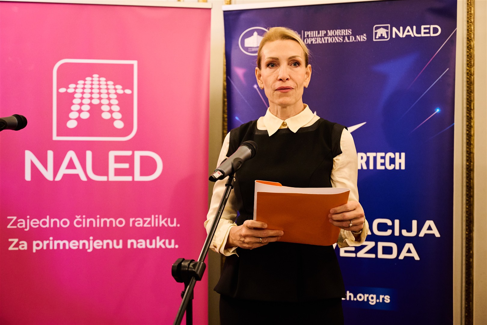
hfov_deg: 36.9
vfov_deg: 25.1
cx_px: 244
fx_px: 730
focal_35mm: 54
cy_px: 162
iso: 3200
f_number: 3.2
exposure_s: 1/200
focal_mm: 54
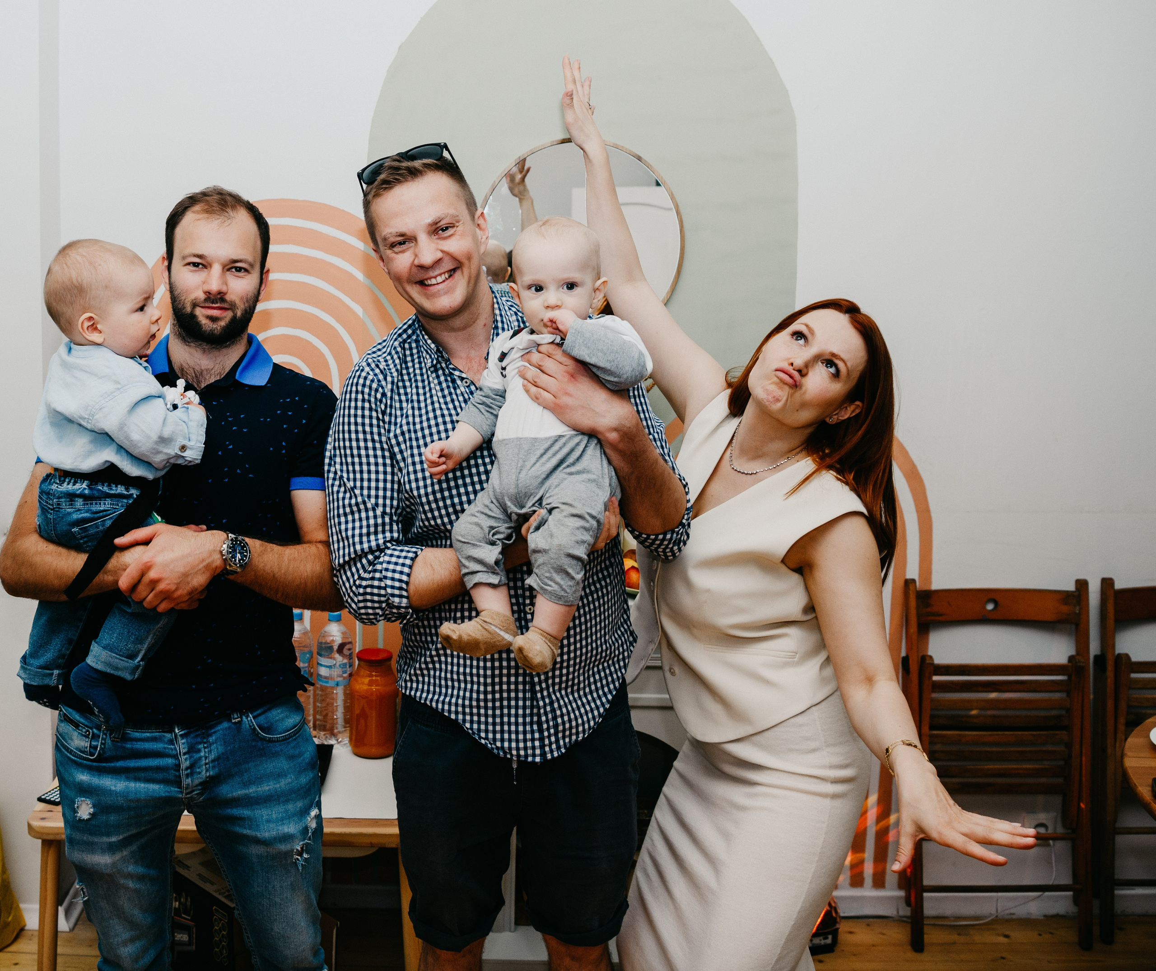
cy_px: 370
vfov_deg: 43.7
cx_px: 381
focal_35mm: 34
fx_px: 1201
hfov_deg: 50.4
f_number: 3.5
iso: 250
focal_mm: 24
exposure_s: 1/160
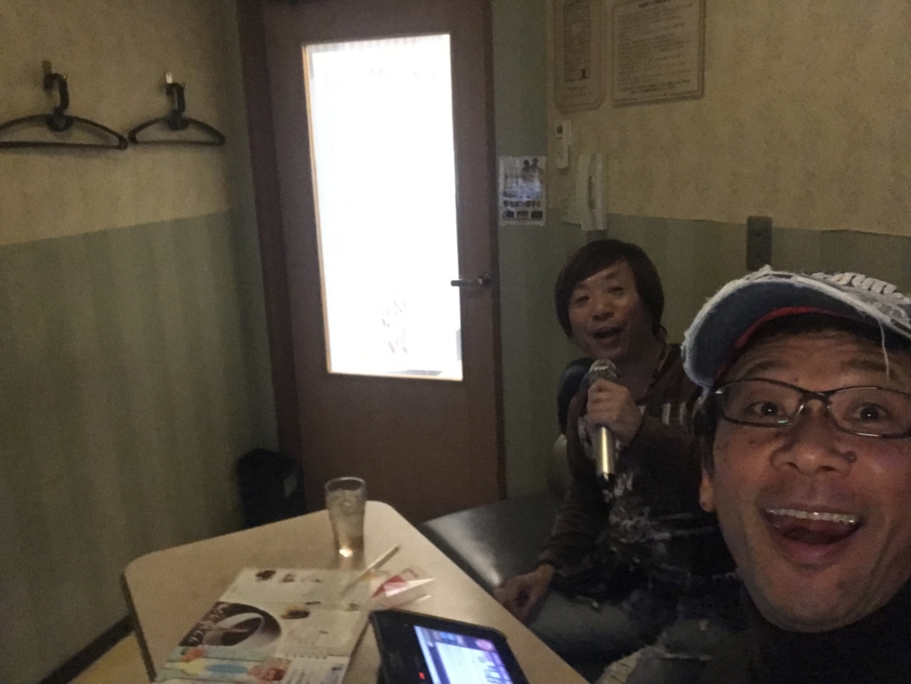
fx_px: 843
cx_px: 456
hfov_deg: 56.8
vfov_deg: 44.2
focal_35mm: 32
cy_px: 342
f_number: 2.2
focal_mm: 2.87
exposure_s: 1/20
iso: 800
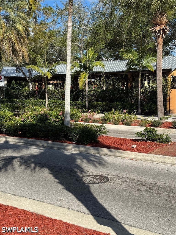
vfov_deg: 39.7
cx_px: 88
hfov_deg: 30.3
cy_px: 118
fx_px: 325
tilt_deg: -0.3
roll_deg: +0.8
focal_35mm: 48
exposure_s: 1/4310
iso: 64
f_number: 1.78
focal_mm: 6.76
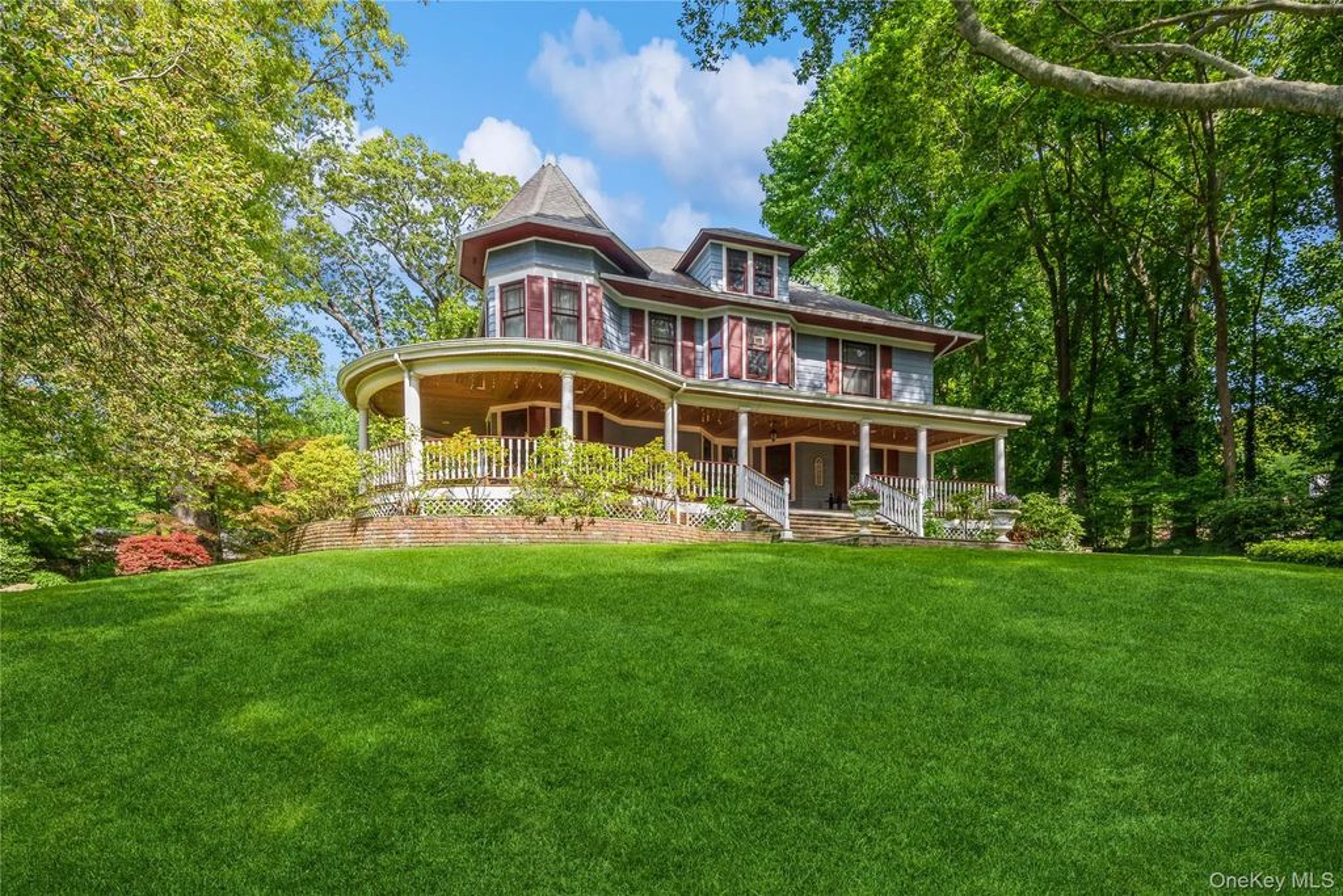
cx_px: 672
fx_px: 597
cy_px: 448
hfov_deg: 96.7
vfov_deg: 73.8
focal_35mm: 16
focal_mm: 16
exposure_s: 1/100
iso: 200
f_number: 9
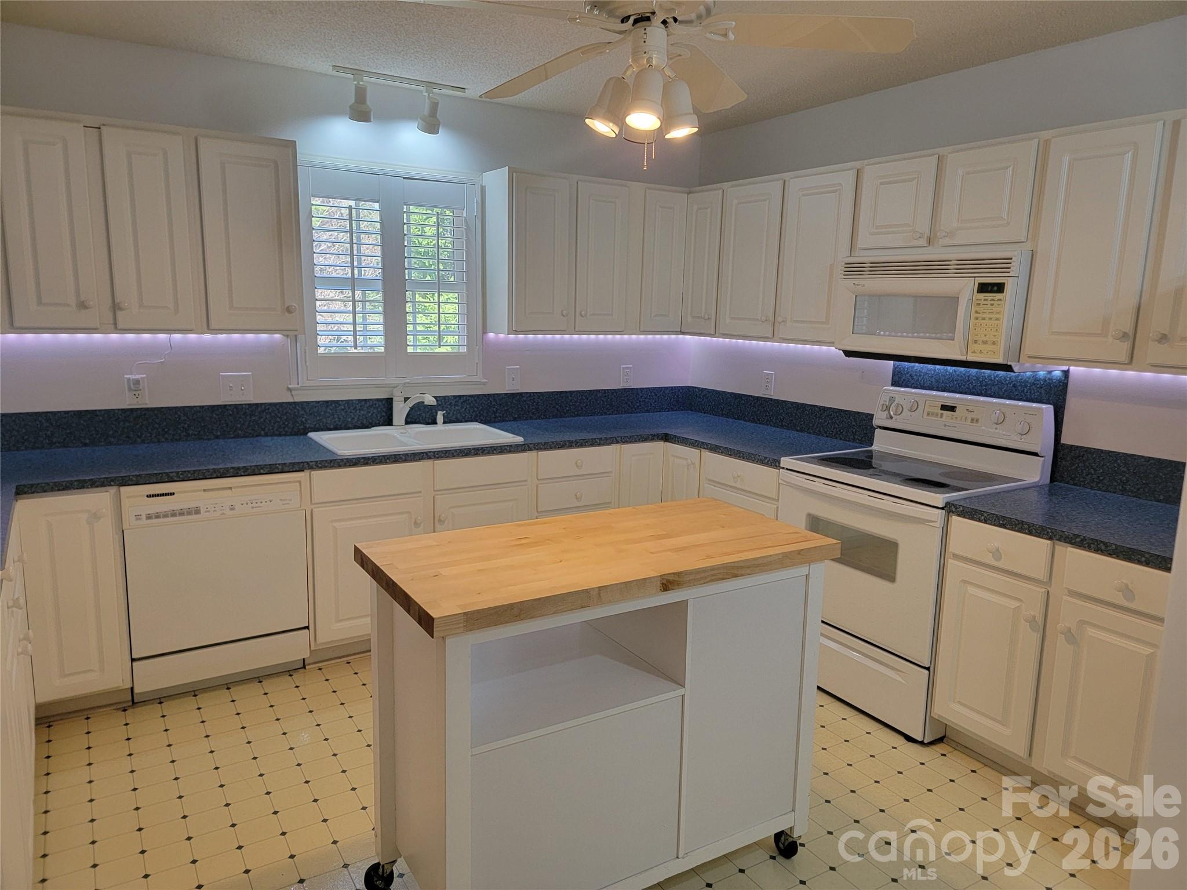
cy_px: 445
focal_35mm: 24
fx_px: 823
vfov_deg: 56.8
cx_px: 594
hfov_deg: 71.6
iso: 250
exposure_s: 1/120
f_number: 1.8
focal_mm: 6.7
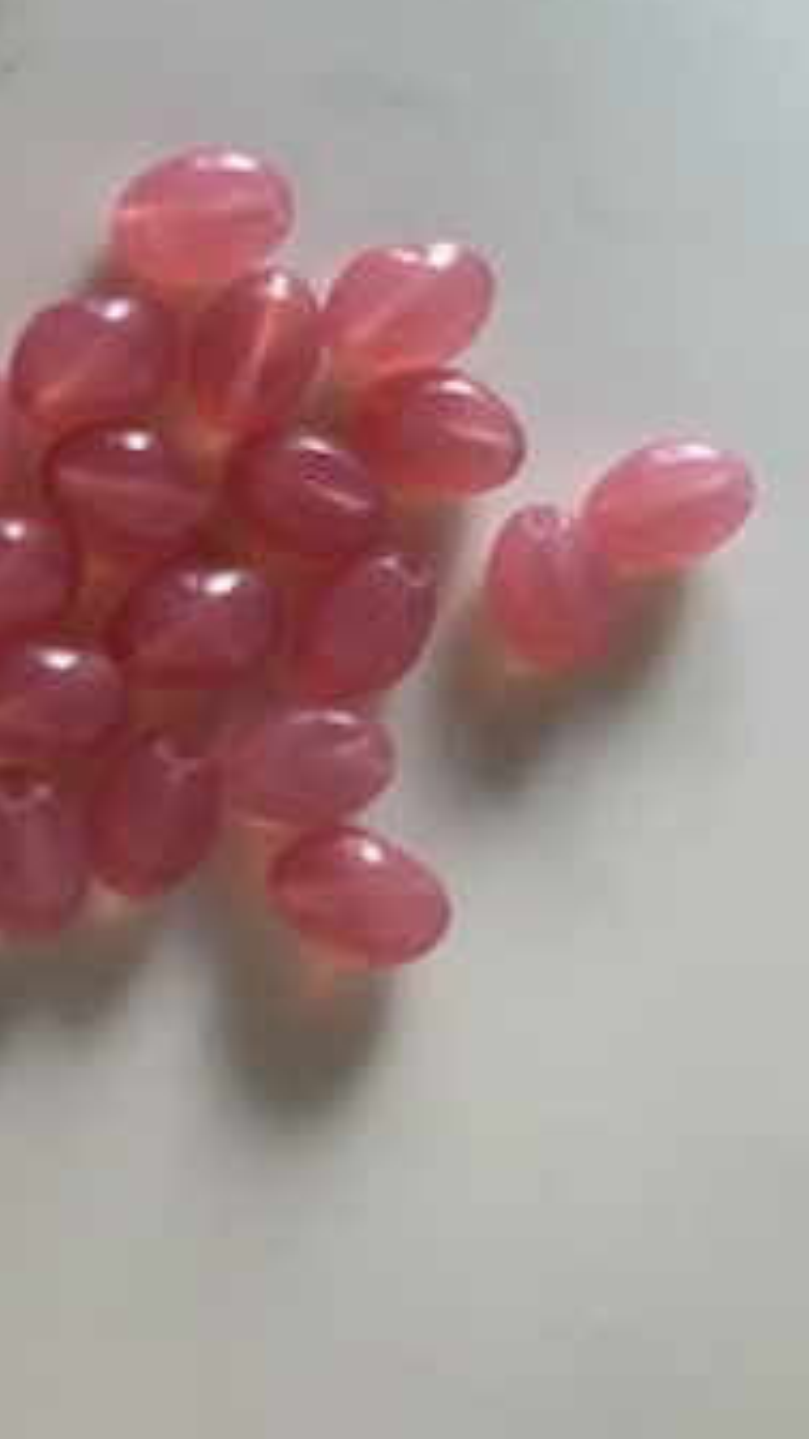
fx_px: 2059
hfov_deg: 22.0
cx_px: 197
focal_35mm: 54
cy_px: 621
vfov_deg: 38.4
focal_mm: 5.96
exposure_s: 1/121
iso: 80
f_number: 1.6
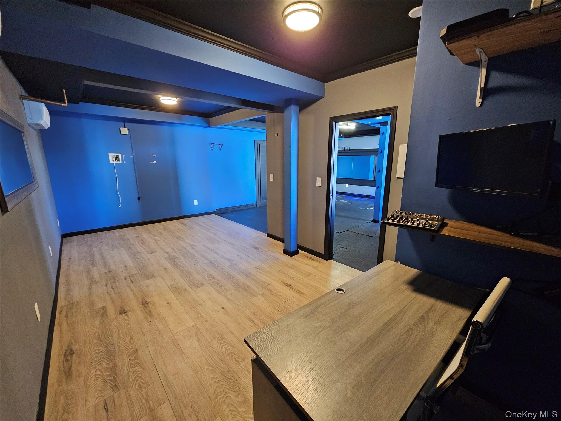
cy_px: 210
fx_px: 211
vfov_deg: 89.9
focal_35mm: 13
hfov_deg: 106.2
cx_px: 280
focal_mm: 2.2
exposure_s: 1/30
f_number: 2.2
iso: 500
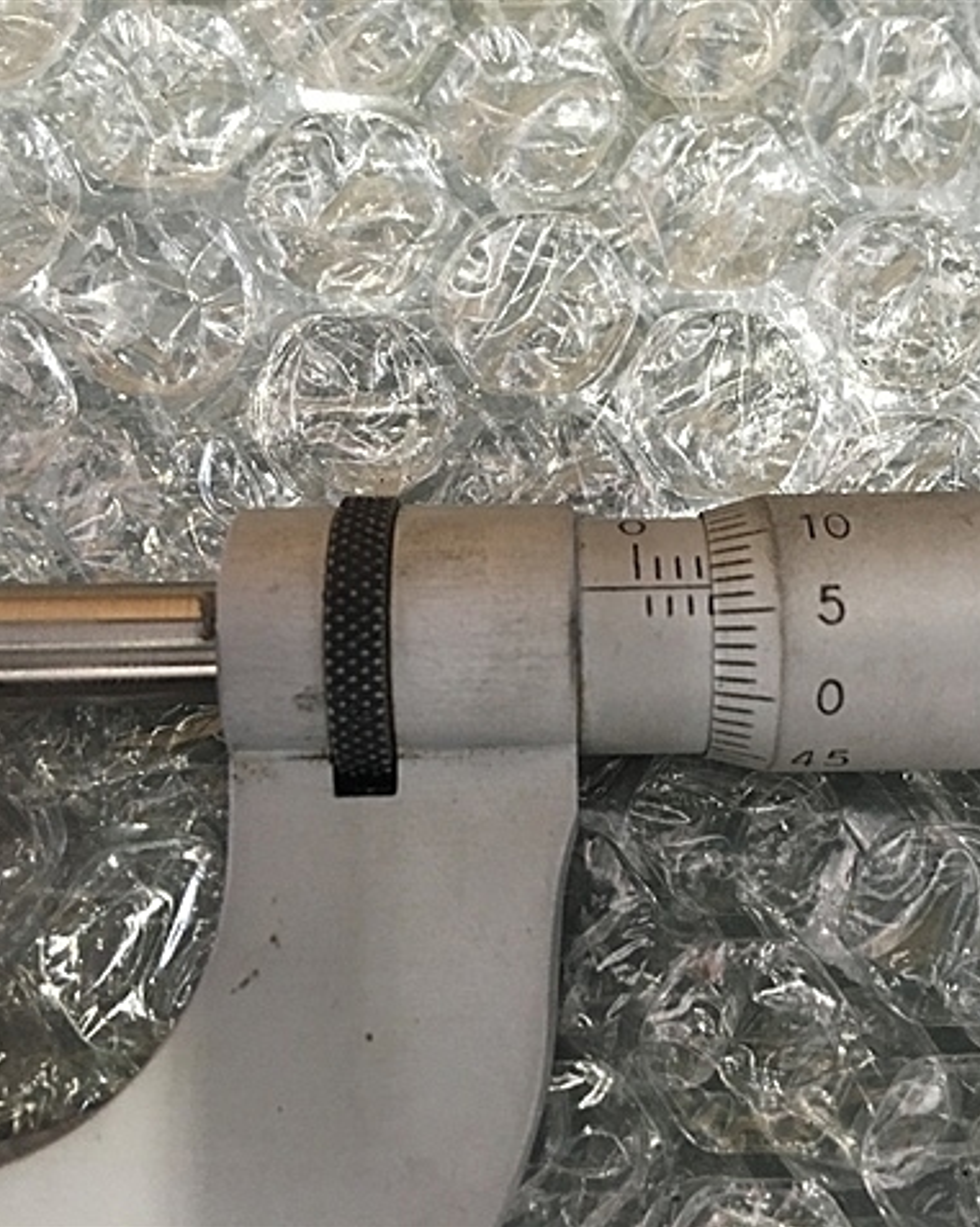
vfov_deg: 48.0
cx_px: 602
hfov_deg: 38.9
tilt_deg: -80.2
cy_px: 615
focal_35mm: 38
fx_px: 1379
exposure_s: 1/30
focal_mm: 4.15
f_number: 2.2
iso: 160
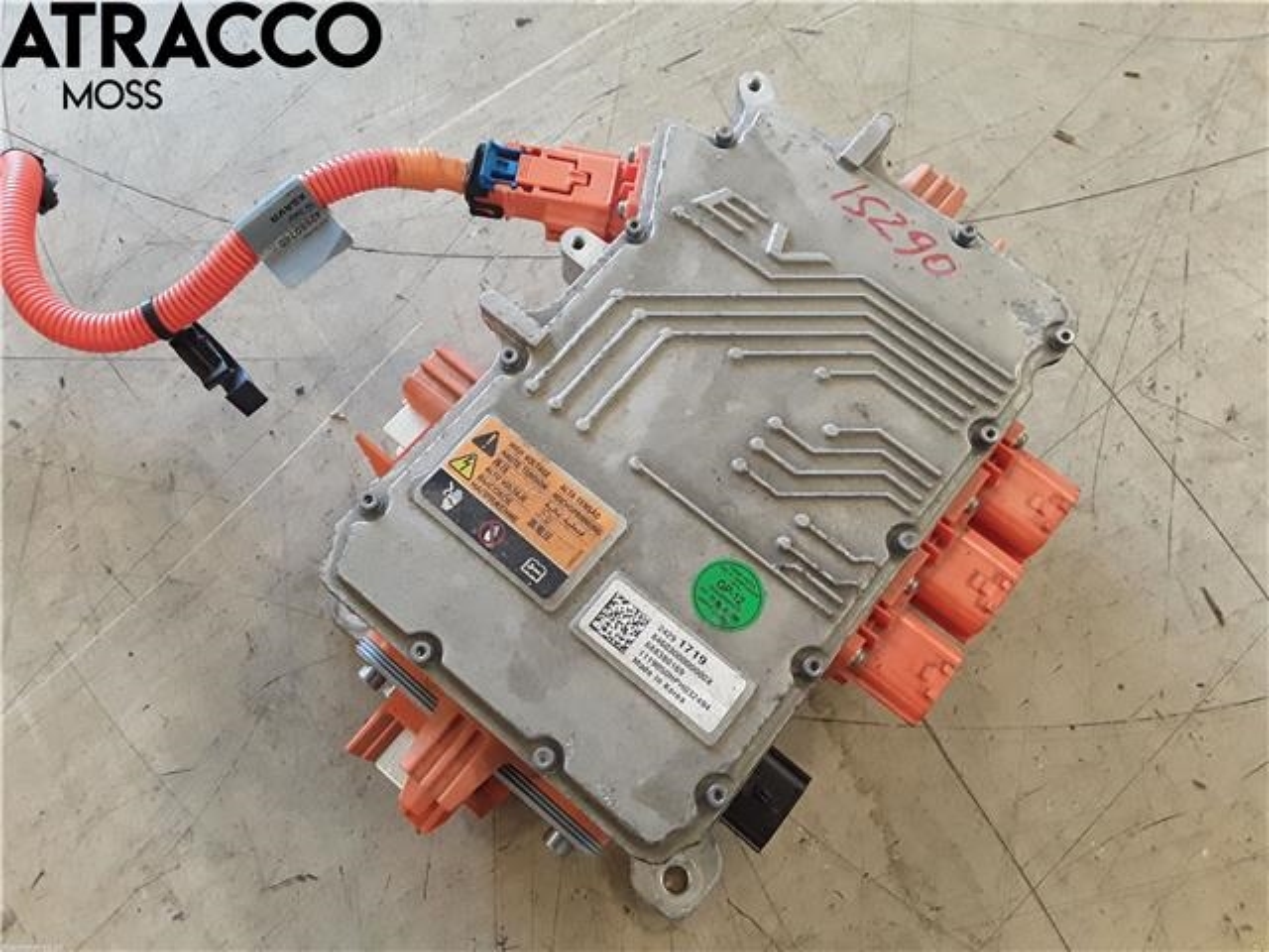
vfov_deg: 49.7
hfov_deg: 63.4
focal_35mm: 28
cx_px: 634
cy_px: 476
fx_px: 1026
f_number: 1.9
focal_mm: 2.91
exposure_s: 1/50
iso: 100
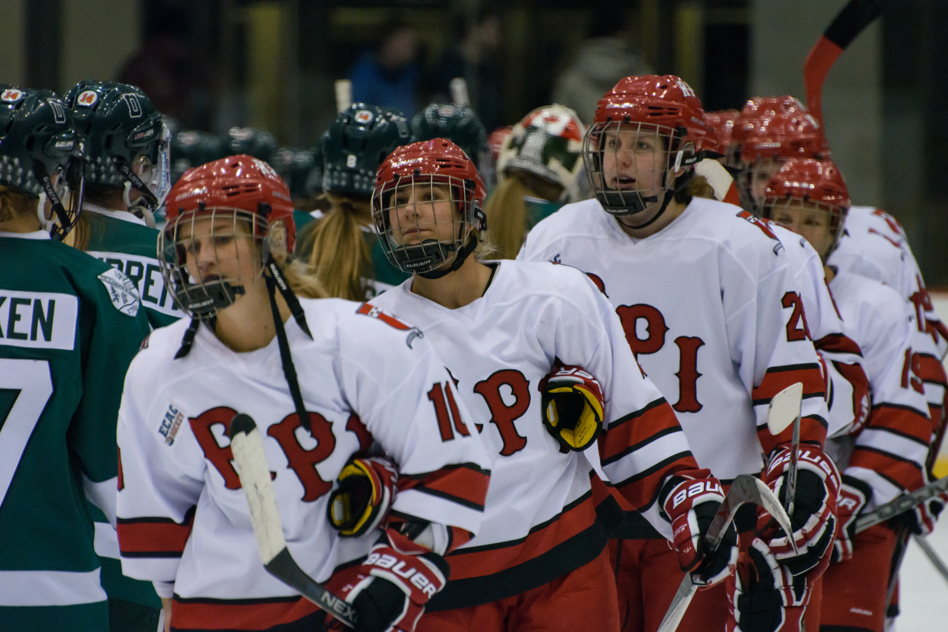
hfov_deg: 4.9
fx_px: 11059
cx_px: 474
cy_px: 316
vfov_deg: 3.3
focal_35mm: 420
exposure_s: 1/640
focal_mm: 280
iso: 4000
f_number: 5.6
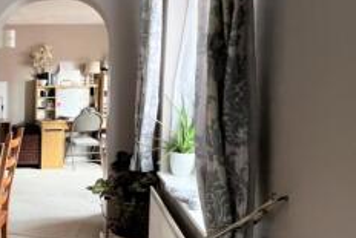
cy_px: 122
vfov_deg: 38.9
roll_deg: +1.3
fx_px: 336
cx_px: -51
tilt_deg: -5.1
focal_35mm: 34
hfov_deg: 41.8
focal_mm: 1.57
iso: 250
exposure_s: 1/75
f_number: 1.8
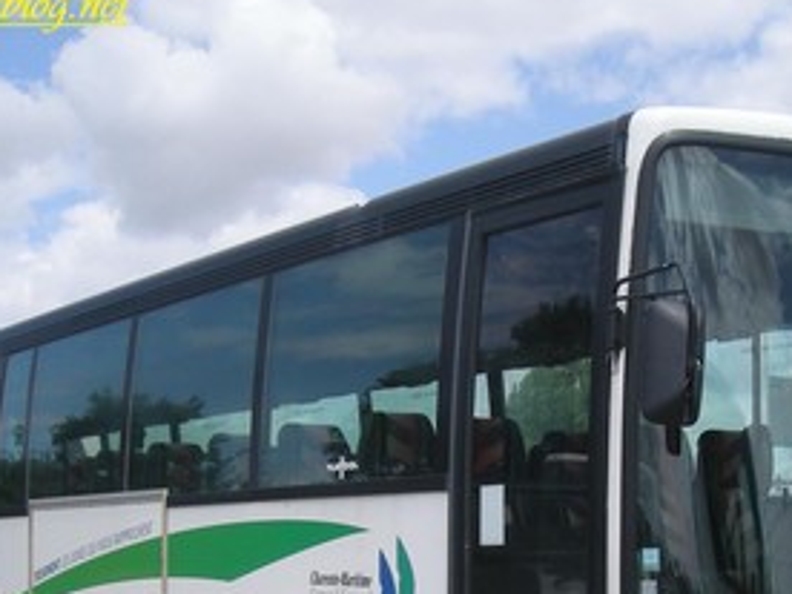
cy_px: 603
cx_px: 476
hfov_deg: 25.6
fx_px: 1739
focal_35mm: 76
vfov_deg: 18.8
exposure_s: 1/238
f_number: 5.7
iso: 50
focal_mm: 5.7
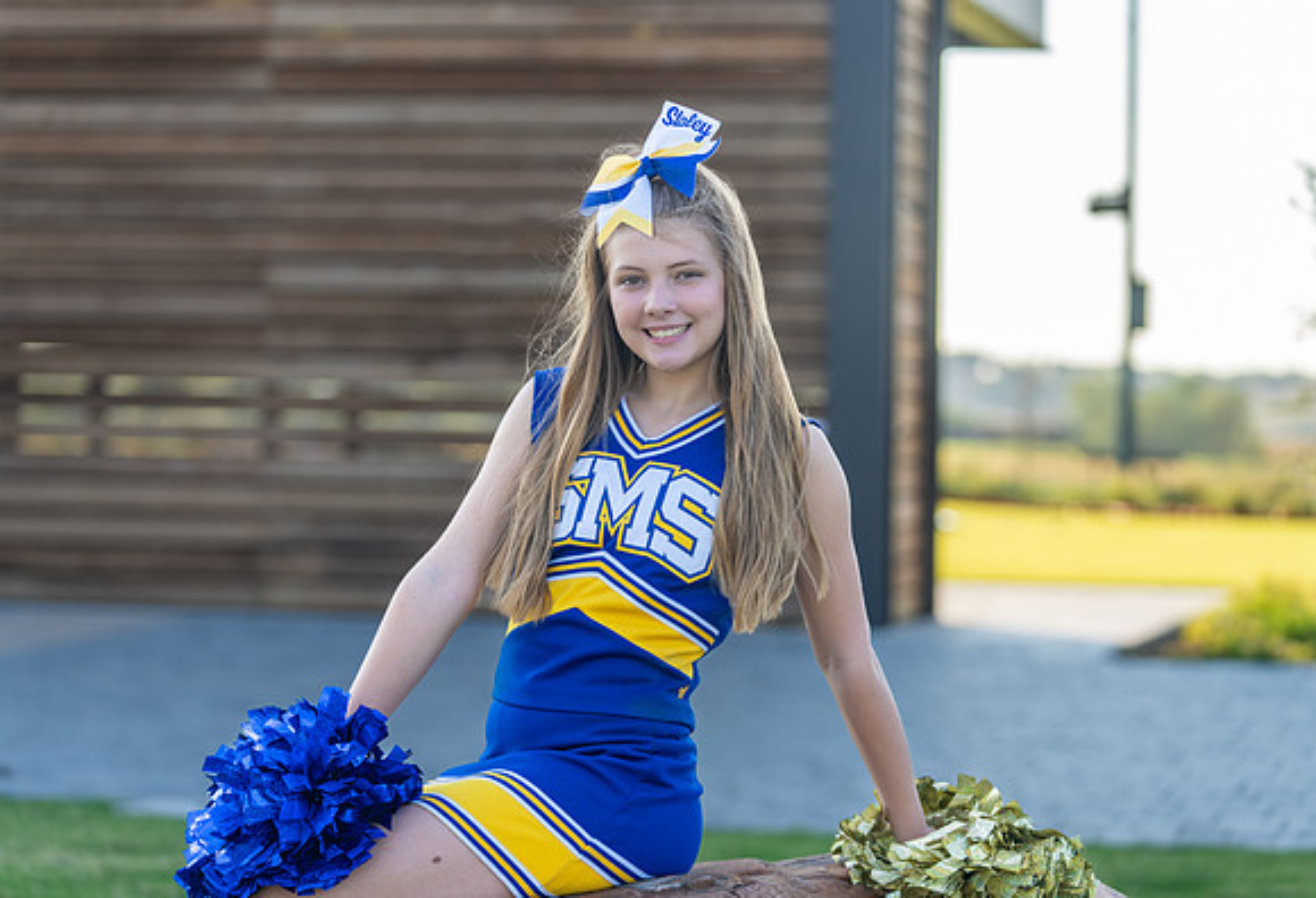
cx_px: 654
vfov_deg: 12.5
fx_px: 4108
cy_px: 459
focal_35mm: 112
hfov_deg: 18.2
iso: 100
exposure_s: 1/400
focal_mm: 104
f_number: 3.2
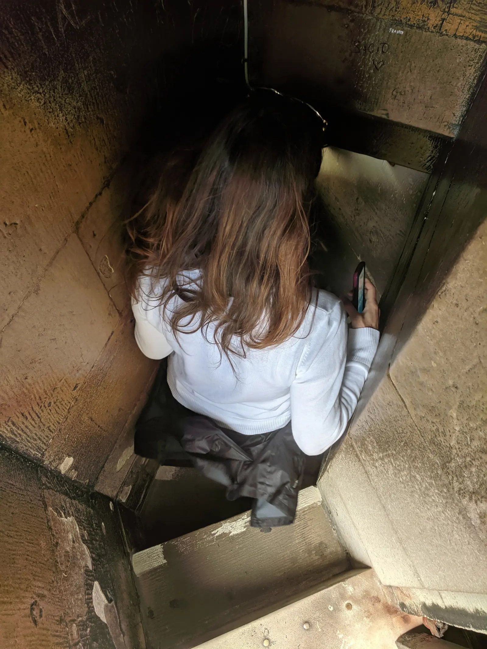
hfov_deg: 53.1
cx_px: 244
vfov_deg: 67.3
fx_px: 488
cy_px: 324
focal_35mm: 26
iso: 62
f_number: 2
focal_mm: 4.67
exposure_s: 1/100
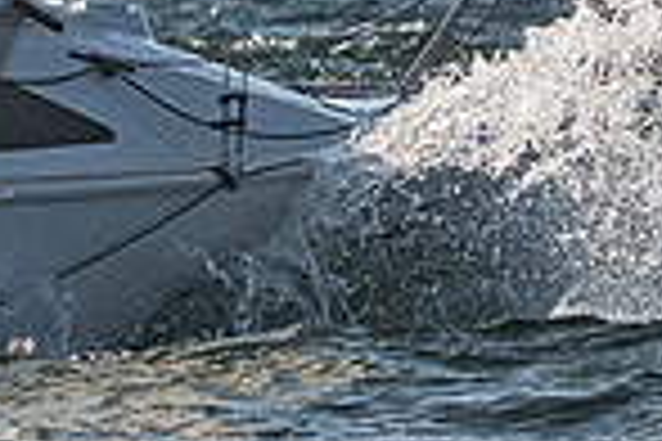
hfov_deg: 2.5
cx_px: -863
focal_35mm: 805
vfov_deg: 1.7
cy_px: -250
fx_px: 14802
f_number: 6.3
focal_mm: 150
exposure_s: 1/3200
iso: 400
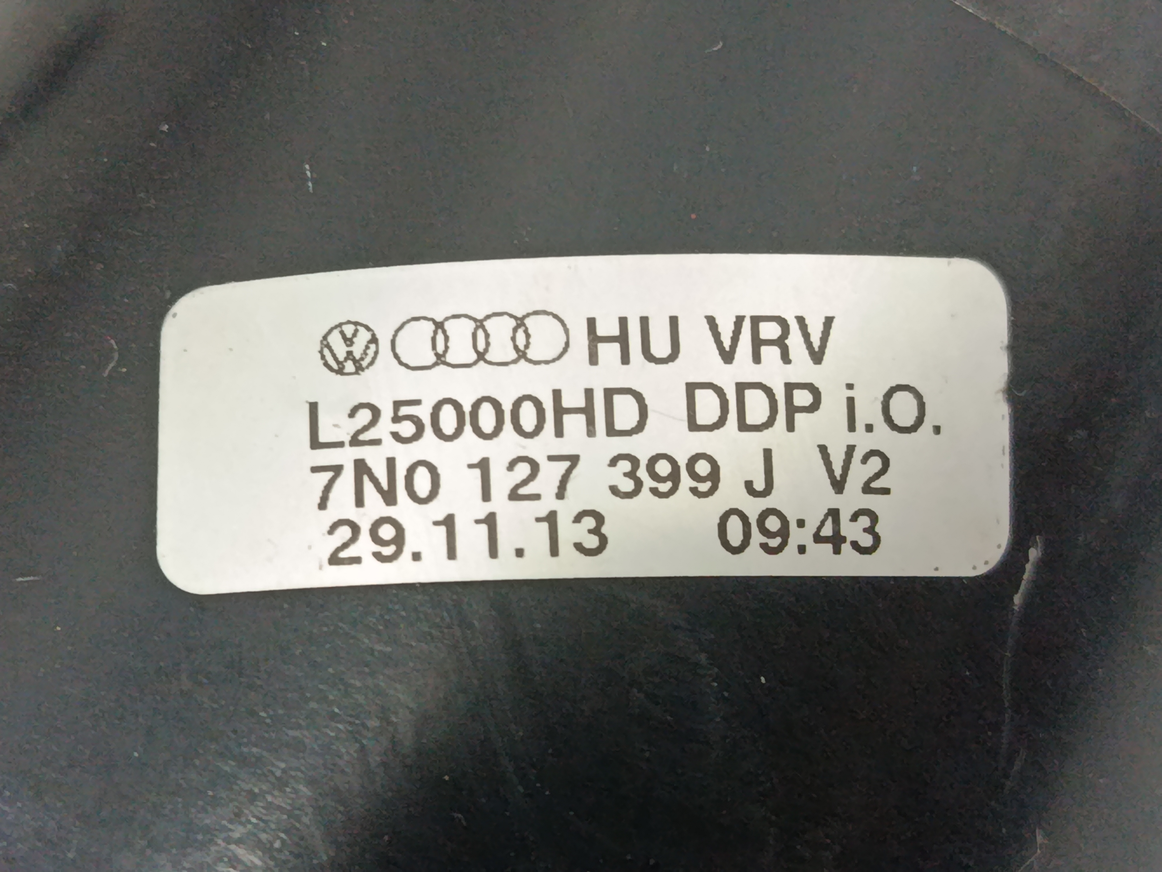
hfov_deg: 27.4
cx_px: 581
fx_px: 2383
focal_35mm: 71
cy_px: 436
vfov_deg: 20.7
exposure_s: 1/50
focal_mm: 5.24
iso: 940
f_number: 1.7
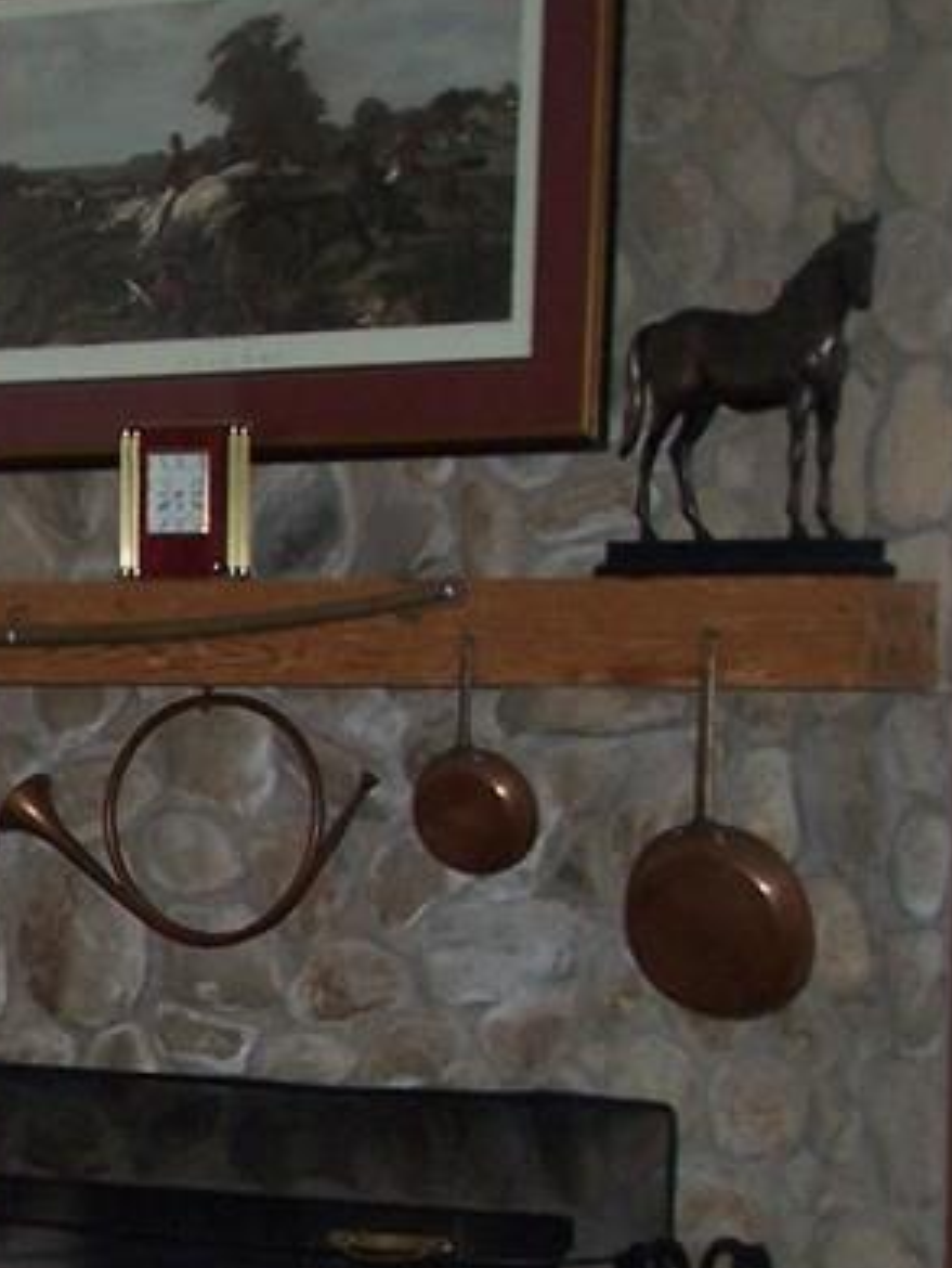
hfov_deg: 9.7
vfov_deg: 13.4
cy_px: 1008
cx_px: -669
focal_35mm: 147
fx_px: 5384
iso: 140
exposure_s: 1/60
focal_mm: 9.3
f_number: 3.1
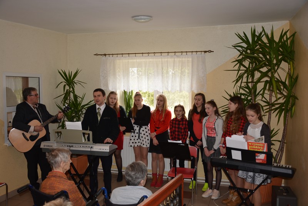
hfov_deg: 57.2
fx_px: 283
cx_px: 154
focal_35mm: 33
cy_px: 103
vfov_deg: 40.0
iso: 450
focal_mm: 22
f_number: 3.8
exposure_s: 1/60
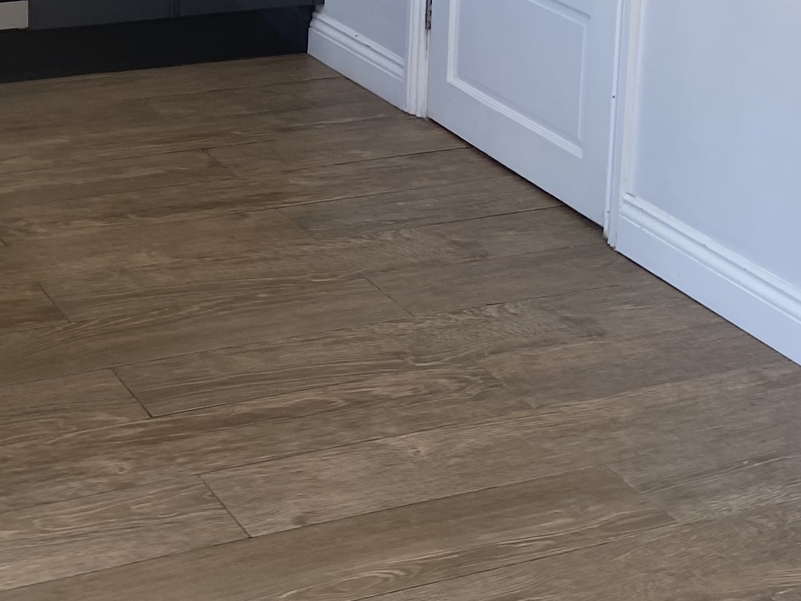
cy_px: -80
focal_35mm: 82
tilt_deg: -12.8
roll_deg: -2.0
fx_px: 1898
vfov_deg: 17.3
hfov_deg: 23.6
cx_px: 211
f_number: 1.8
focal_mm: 4.25
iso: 32
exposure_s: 1/185
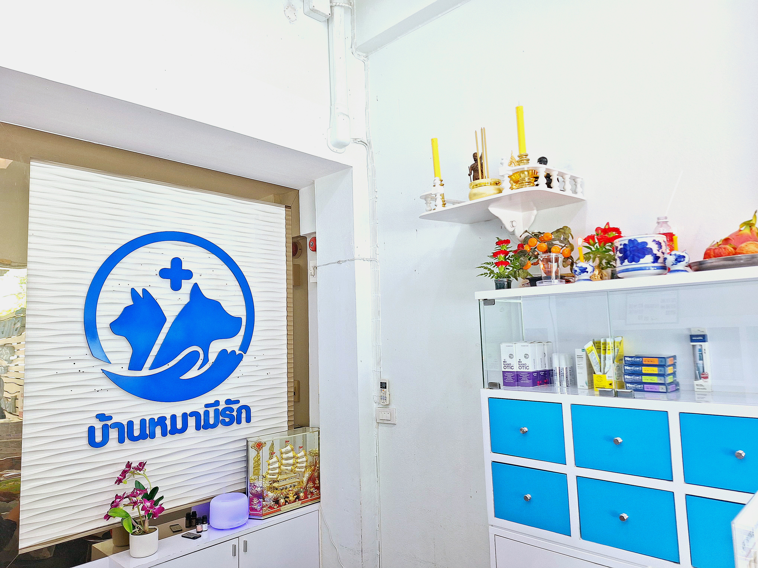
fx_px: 504
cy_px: 284
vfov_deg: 58.9
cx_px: 379
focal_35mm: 23
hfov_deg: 73.9
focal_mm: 5.54
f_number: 1.8
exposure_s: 1/50
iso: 80
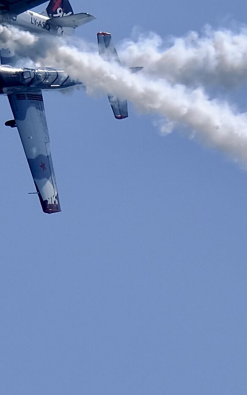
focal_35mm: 611
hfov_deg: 2.1
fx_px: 6586
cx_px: 156
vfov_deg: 3.4
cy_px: 121
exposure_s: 1/800
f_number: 7.1
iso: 160
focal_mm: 156.1
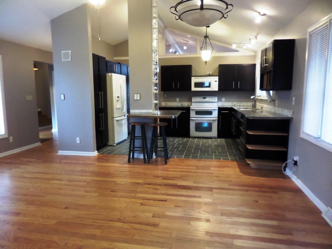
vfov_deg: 56.8
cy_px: 124
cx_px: 166
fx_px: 230
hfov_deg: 71.6
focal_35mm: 24
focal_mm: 4.3
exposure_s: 1/20
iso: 320
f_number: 3.1
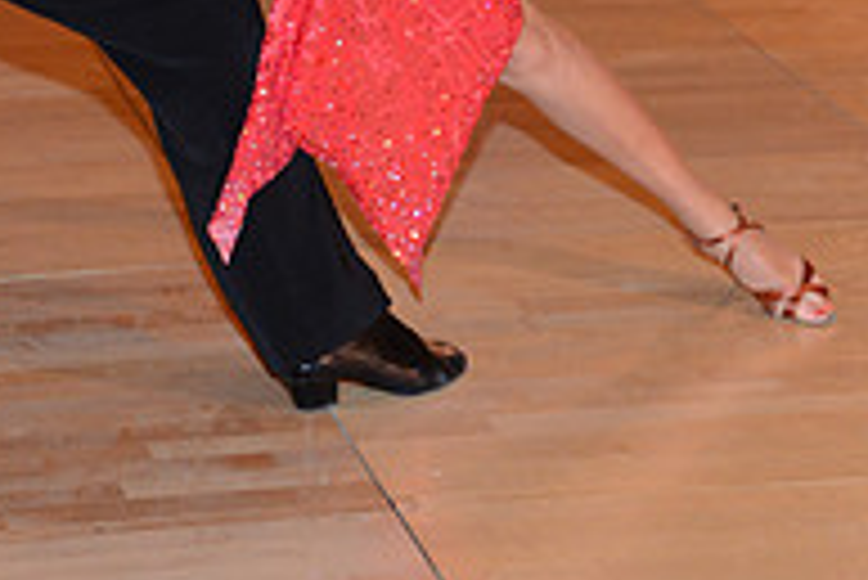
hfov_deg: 11.0
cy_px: -405
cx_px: 191
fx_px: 4488
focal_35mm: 186
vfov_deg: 7.2
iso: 2000
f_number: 4.5
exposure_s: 1/200
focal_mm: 62
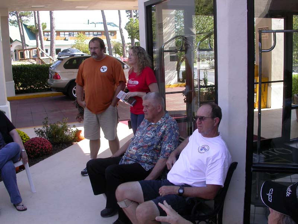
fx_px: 327
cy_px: 112
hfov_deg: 49.0
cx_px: 149
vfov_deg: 37.7
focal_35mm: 38
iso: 100
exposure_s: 1/131
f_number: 4.7
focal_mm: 7.85
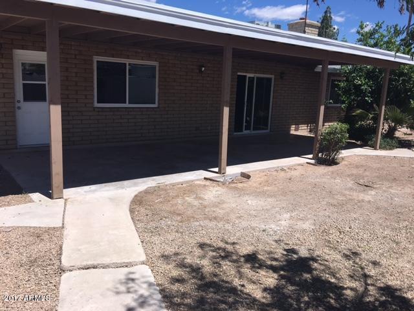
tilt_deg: -9.8
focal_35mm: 29
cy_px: 156
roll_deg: -1.6
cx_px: 207
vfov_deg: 48.2
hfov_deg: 61.7
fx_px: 347
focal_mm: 4.15
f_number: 2.2
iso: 32
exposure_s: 1/1748
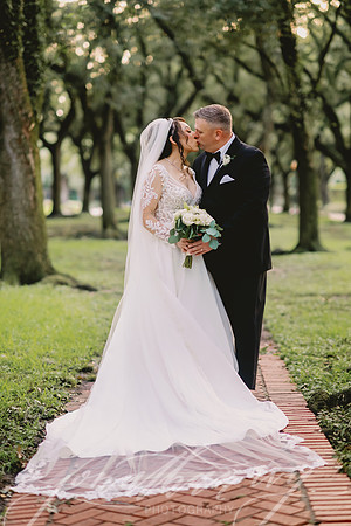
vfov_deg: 23.9
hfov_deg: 16.1
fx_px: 1243
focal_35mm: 85
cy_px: 263
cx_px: 176
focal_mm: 85
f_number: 2
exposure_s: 1/400
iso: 1250
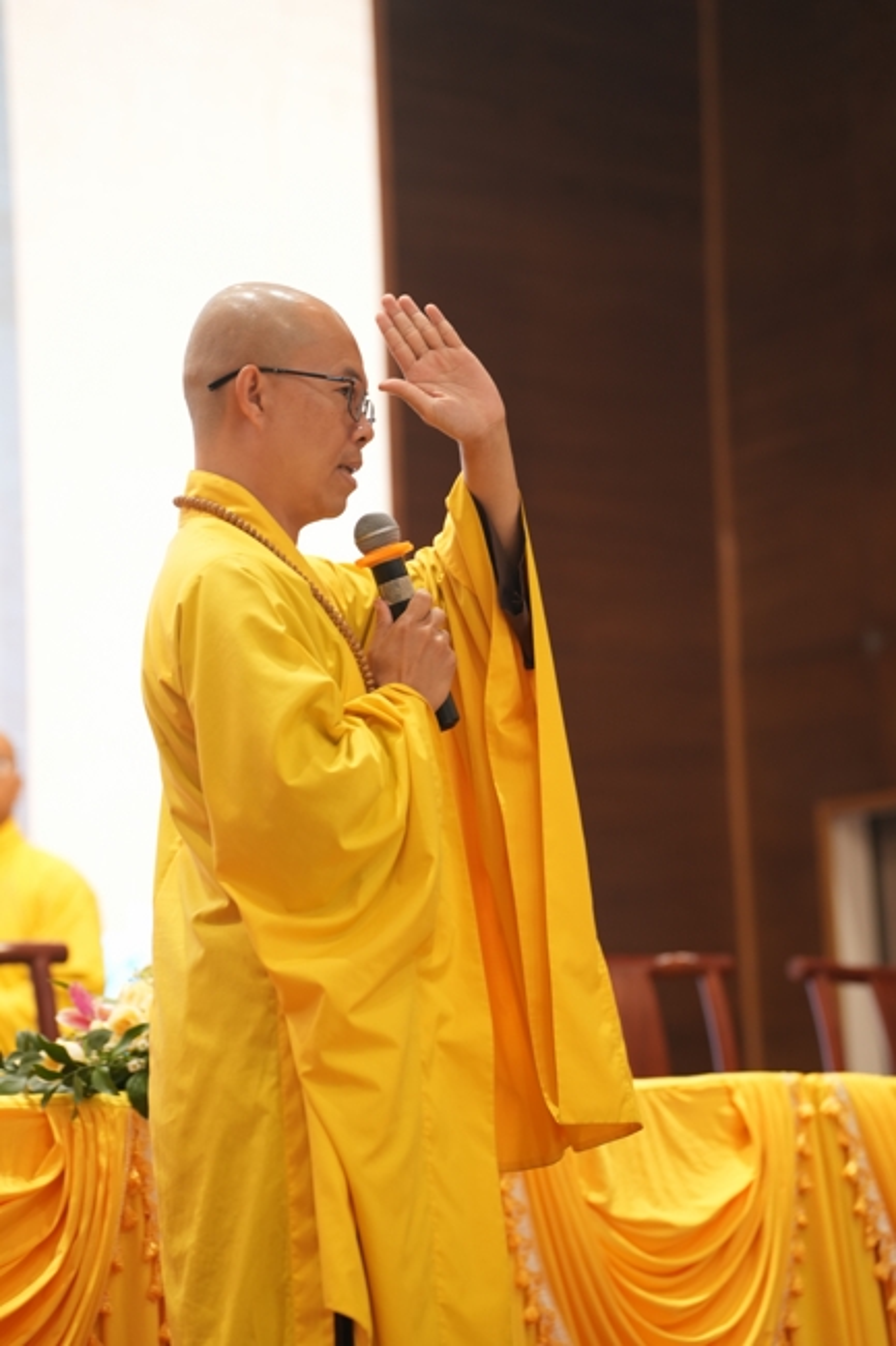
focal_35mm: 90
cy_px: 673
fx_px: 3362
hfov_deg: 15.2
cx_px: 448
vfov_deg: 22.6
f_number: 2.8
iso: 800
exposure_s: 1/80
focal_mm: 90
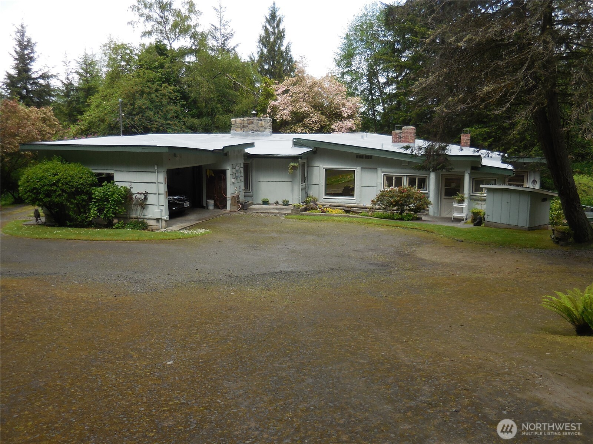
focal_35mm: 33
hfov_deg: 55.4
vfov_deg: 42.9
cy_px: 222
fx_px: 565
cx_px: 296
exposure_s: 1/400
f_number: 3.7
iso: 125
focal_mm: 5.9
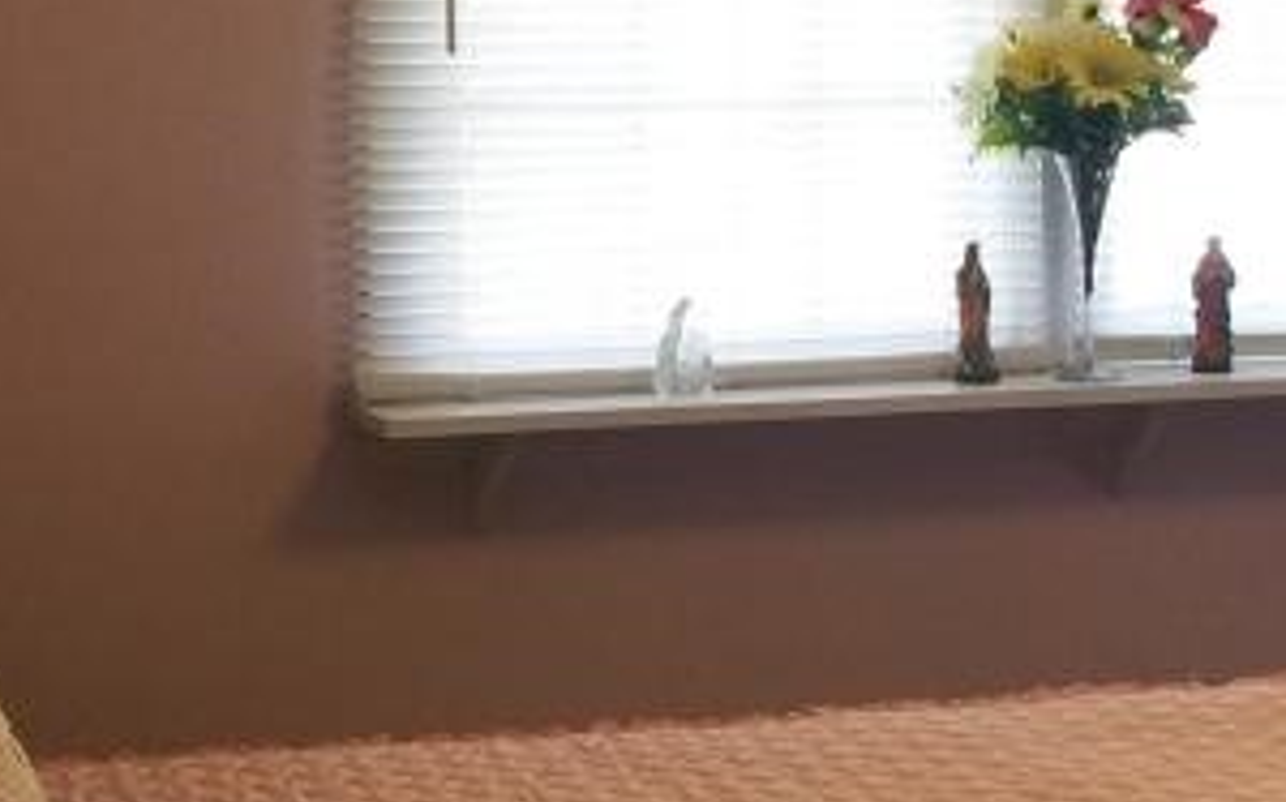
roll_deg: +0.0
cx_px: 1029
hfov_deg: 19.6
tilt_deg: -7.0
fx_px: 3677
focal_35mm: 105
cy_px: 322
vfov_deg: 12.4
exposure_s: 1/40
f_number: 2.2
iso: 32
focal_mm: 4.15
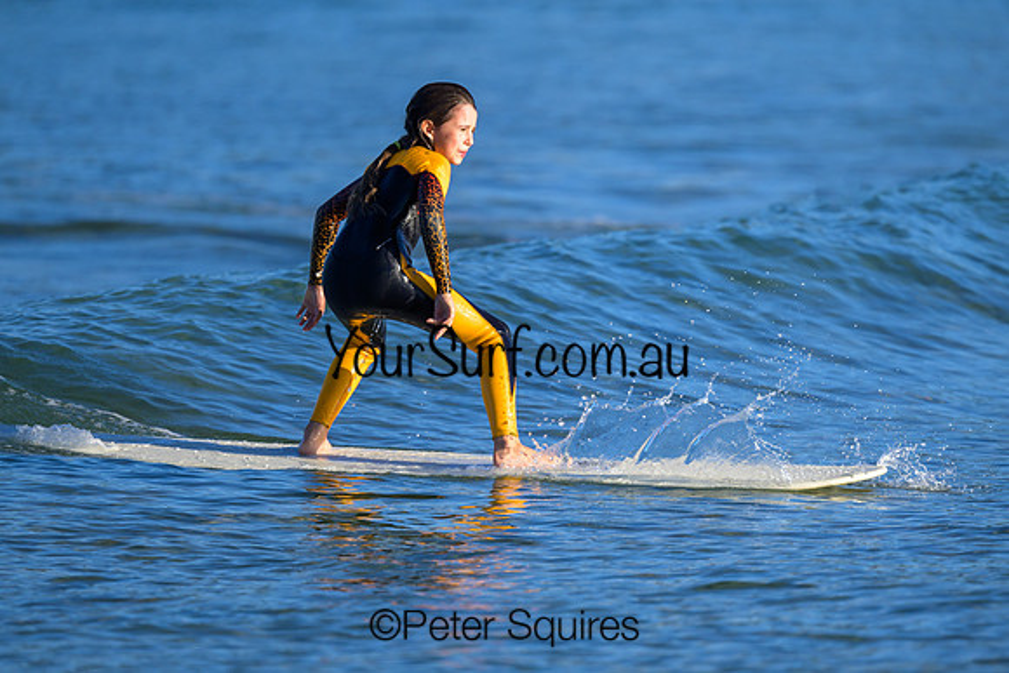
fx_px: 24966
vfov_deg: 1.5
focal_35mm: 891
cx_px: 514
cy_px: 298
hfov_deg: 2.3
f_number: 6.3
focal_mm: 800
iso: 250
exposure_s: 1/1000
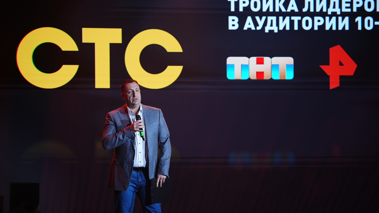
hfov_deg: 17.4
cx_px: 190
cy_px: 117
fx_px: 1236
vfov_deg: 9.9
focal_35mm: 123
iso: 400
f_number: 2.8
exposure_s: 1/160
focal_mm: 117
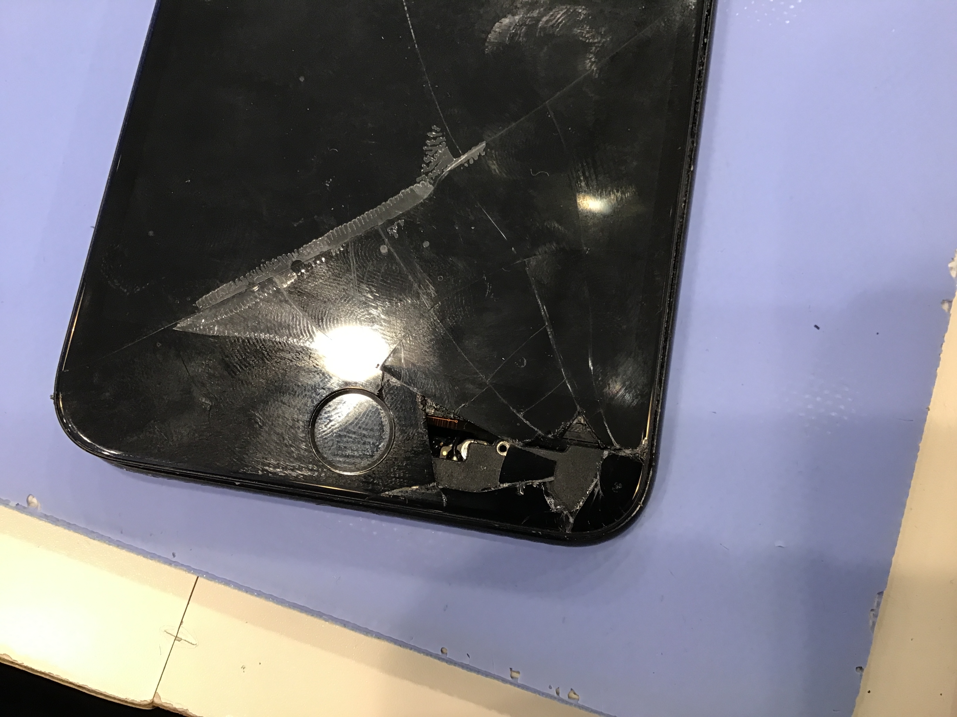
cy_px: 358
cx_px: 478
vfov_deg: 45.4
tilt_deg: -78.7
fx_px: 857
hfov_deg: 58.4
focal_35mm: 31
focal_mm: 3.3
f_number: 2.4
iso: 80
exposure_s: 1/30
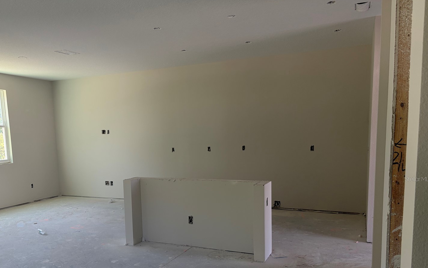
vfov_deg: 40.1
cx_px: 192
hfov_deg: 61.1
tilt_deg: -7.1
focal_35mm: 31
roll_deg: +1.6
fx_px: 362
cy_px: 179
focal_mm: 5.96
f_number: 1.6
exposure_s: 1/121
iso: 50
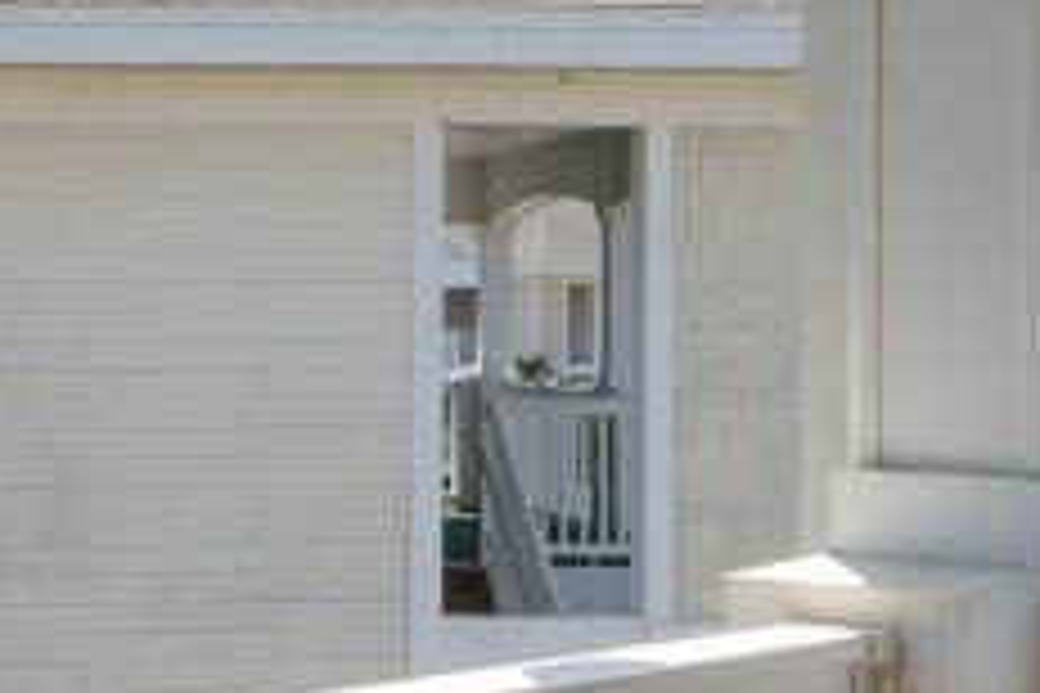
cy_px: 189
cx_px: 171
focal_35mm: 105
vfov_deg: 13.0
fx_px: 3033
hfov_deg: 19.2
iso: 100
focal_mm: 10
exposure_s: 1/160
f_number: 6.3
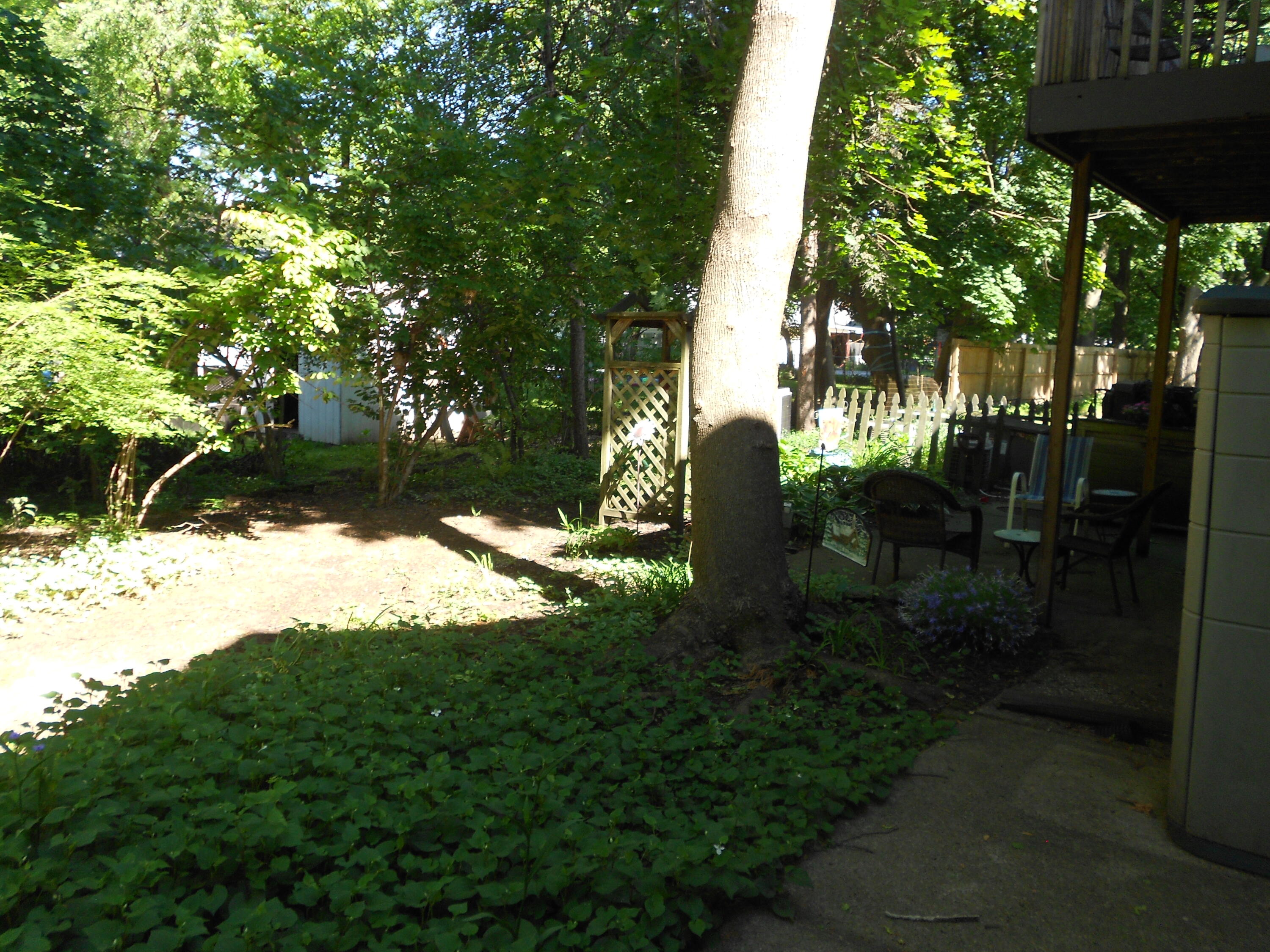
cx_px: 635
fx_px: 1064
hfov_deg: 61.7
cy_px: 476
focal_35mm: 29
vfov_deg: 48.2
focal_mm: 5.1
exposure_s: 1/100
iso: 80
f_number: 3.4
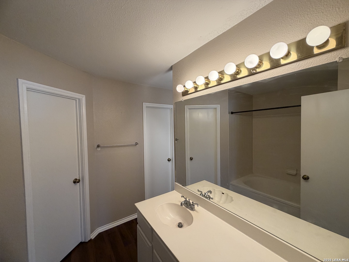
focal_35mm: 14
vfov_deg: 85.7
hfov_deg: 102.1
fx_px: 141
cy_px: 131
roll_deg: +2.1
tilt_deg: +0.2
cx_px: 174
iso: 160
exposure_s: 1/120
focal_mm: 2.22
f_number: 2.2
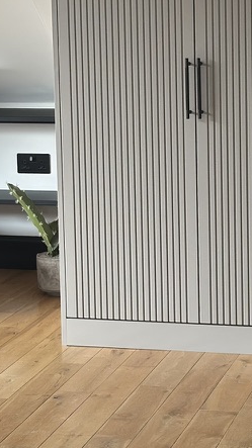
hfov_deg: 10.0
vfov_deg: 17.7
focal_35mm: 121
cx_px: 182
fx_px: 1438
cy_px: 158
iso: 100
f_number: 1.78
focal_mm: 6.86
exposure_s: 1/171
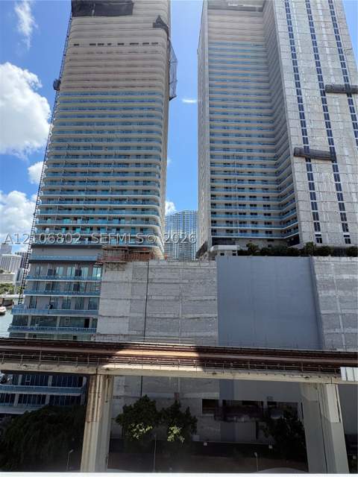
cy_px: 238
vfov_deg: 102.1
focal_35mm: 14
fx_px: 193
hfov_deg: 85.7
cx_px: 179
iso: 50
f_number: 2.2
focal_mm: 2.22
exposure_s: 1/1198
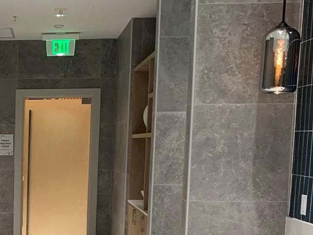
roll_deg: -0.6
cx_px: -26
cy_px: 244
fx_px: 696
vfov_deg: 18.6
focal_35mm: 77
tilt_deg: -10.8
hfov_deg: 23.8
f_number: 1.8
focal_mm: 4.25
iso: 100
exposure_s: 1/60
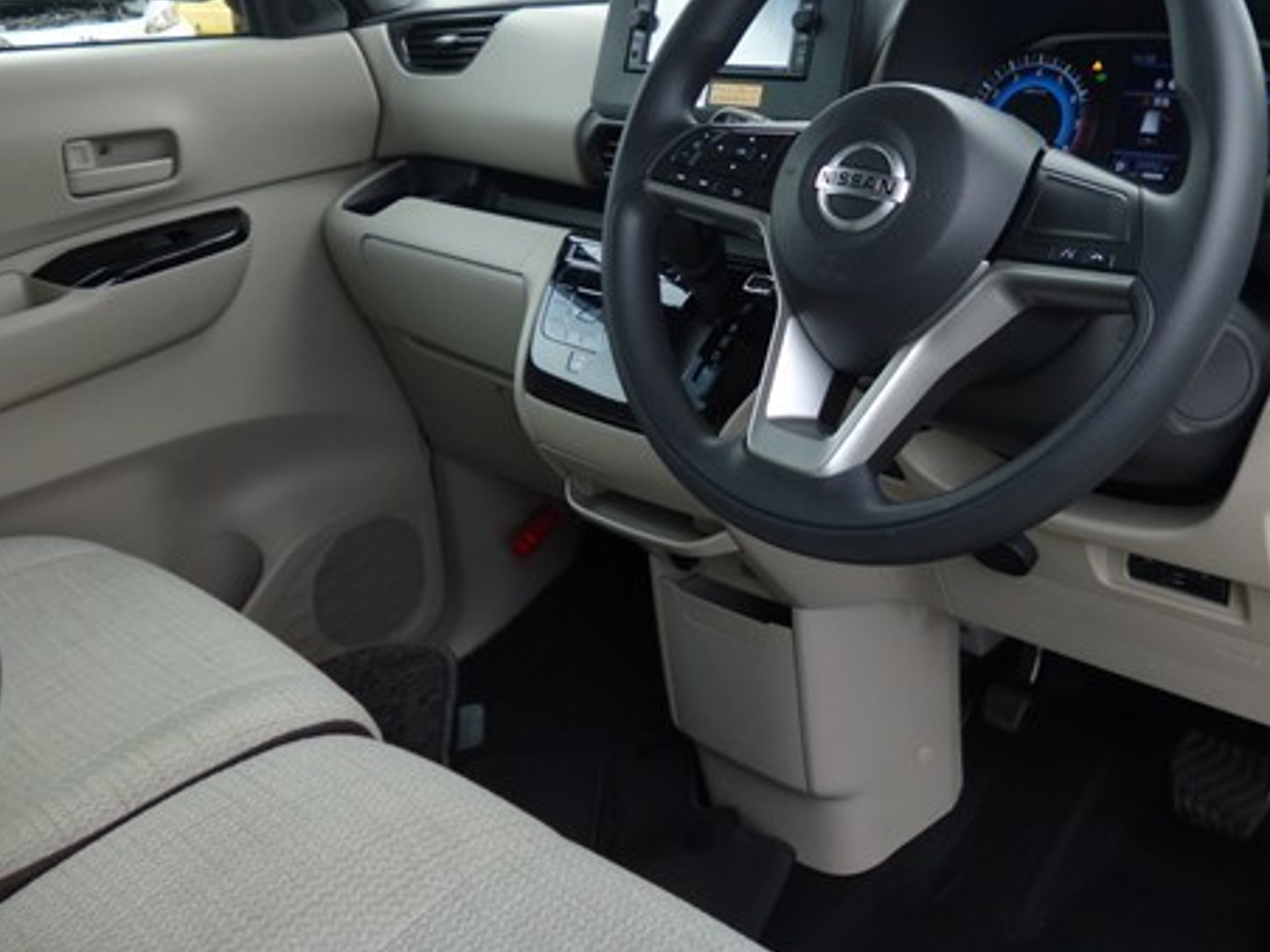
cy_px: 284
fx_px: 1247
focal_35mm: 34
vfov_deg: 41.0
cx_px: 837
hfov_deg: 53.0
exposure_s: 1/60
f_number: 2.8
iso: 100
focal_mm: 4.3
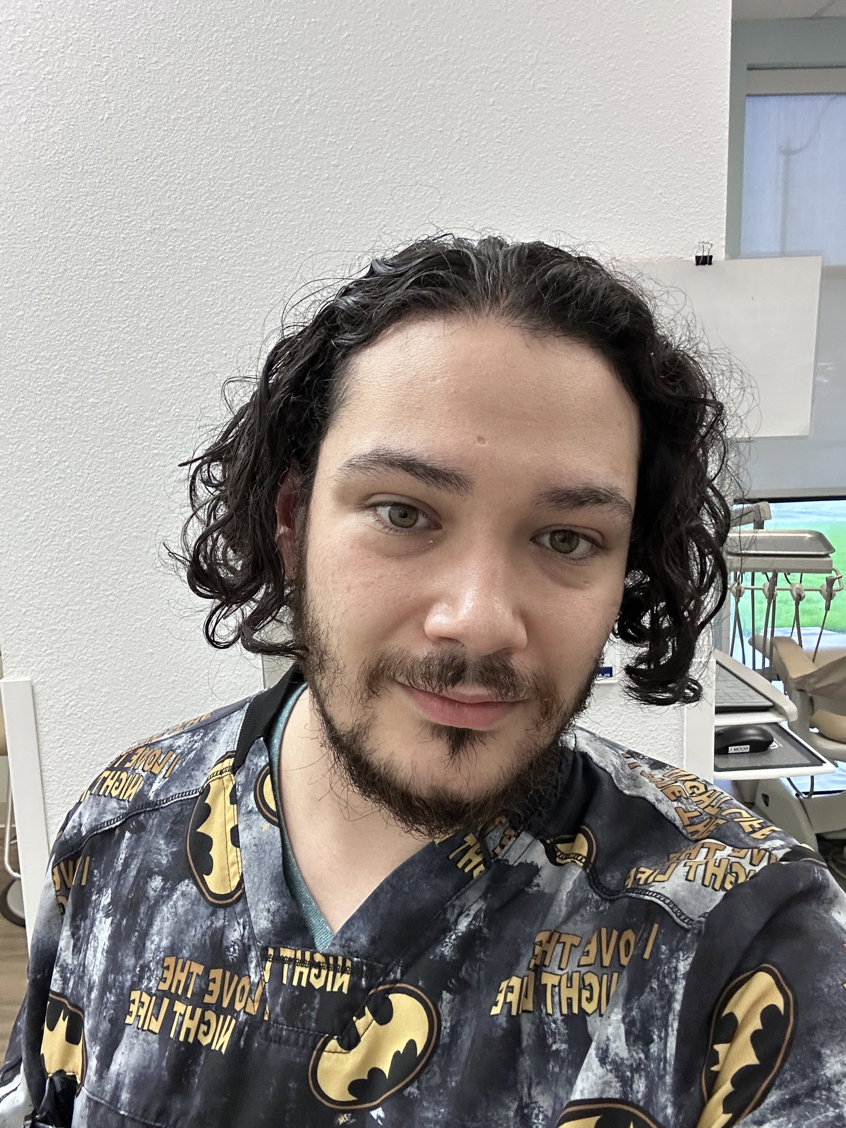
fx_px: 977
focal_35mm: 30
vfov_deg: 60.0
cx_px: 423
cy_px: 564
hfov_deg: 46.8
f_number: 1.9
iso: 200
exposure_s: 1/60
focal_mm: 2.69
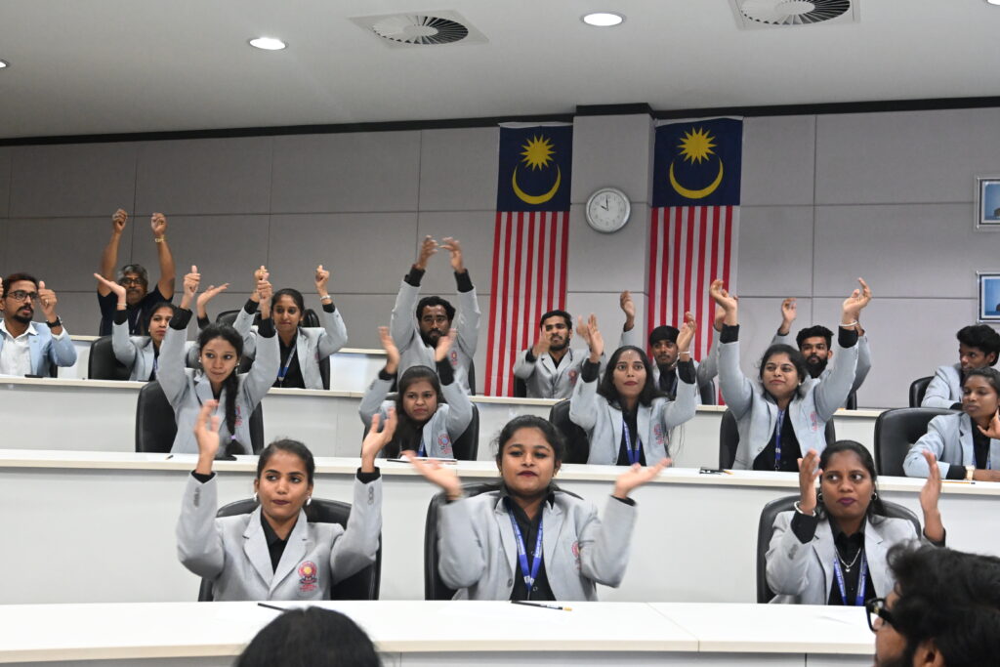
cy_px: 334
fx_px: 1146
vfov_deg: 32.5
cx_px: 500
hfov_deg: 47.1
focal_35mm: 41
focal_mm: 27.5
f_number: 5.6
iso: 4500
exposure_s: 1/60
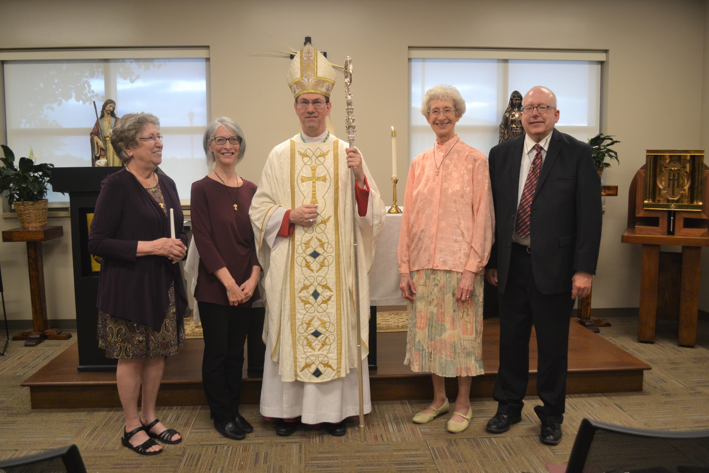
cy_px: 236
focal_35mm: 33
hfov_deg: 57.2
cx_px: 354
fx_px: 650
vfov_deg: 40.0
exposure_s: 1/60
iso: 640
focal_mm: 22
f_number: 3.8
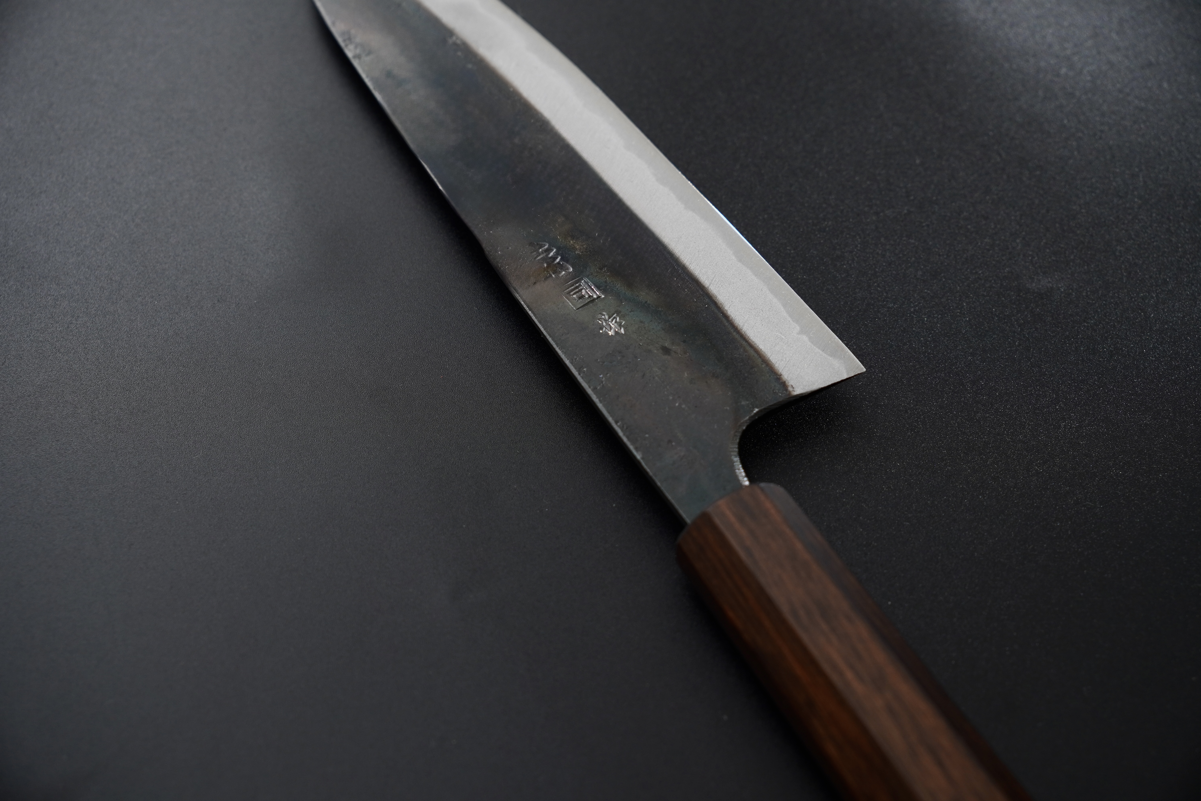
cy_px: 400
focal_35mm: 47
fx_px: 1571
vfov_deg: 28.6
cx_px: 600
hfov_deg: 41.8
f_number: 5
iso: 250
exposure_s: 1/160
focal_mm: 31.4
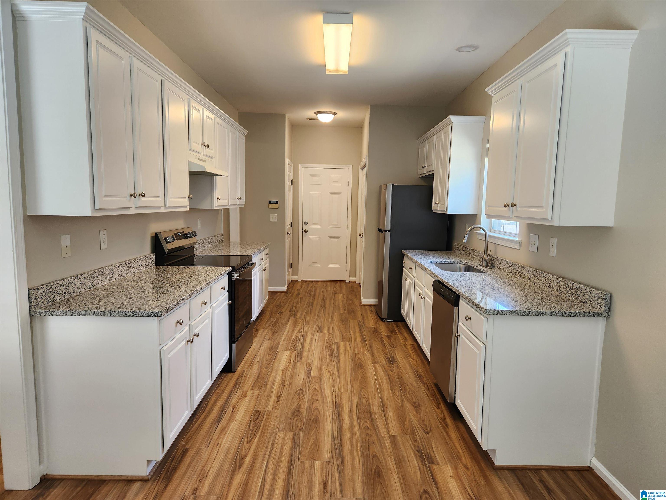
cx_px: 333
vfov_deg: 58.9
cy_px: 250
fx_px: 443
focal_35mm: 23
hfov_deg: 73.9
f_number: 1.8
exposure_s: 1/120
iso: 125
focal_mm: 5.4
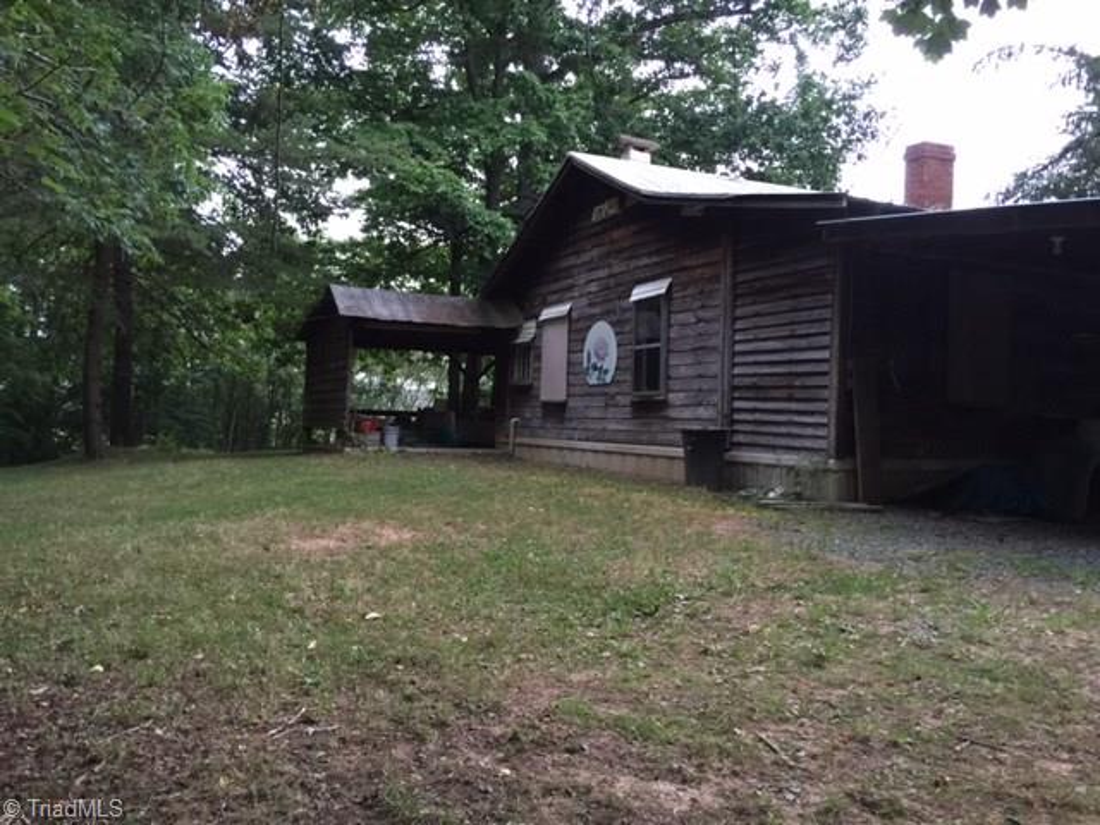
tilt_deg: -0.1
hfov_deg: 61.7
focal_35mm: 29
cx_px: 550
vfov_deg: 48.2
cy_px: 412
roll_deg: -1.9
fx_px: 922
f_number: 2.2
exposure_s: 1/8
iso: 125
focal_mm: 4.15
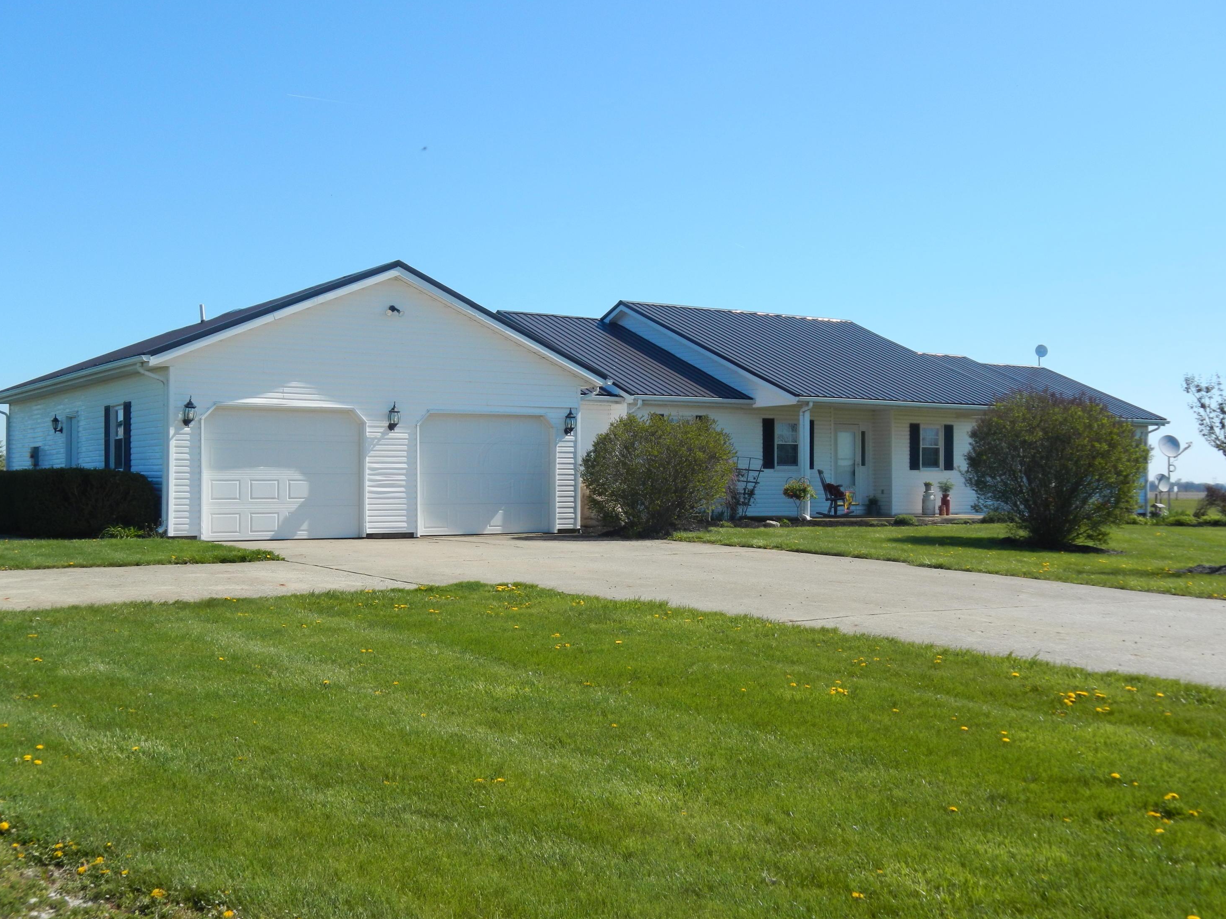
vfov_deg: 37.7
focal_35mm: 38
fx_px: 1346
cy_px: 462
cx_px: 599
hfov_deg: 49.0
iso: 125
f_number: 3.6
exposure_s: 1/1250
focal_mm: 6.8
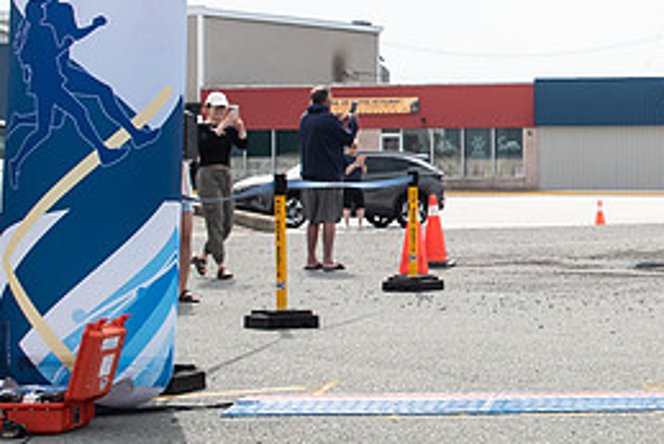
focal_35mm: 133
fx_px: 2454
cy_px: 84
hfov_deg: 14.7
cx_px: 885
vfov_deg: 10.3
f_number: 4
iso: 800
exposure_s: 1/3200
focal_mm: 35
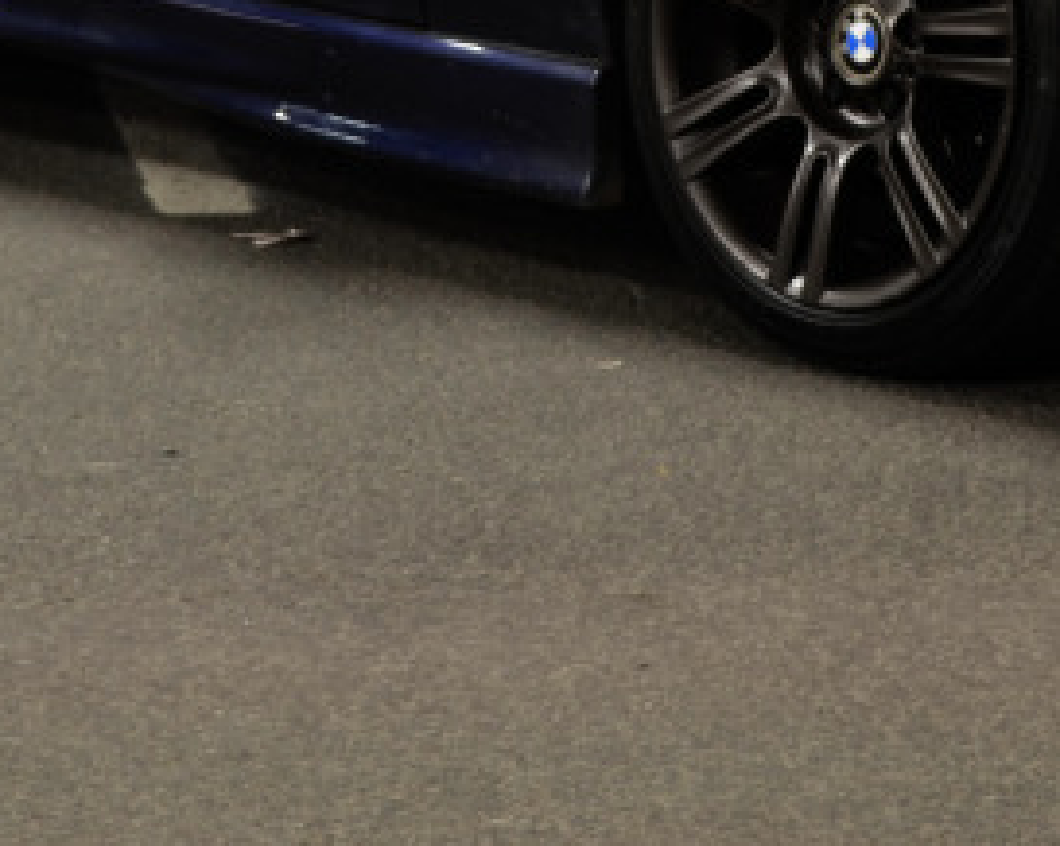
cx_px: 724
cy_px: -462
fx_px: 5298
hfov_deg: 11.4
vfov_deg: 8.9
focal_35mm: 169
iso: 100
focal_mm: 32
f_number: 5.6
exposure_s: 1.6
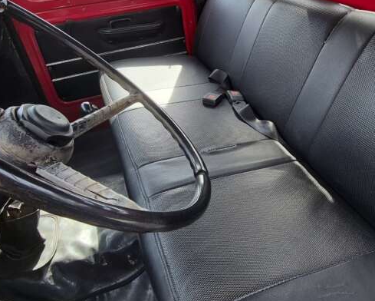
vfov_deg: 51.3
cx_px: 219
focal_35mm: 28
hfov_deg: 61.8
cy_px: 124
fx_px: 311
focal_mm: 1.74
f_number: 2.2
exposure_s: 1/265
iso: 40
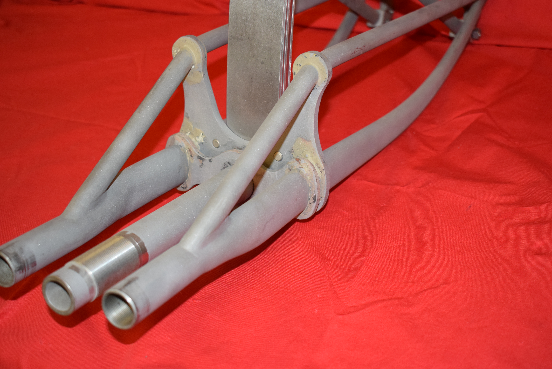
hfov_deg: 38.9
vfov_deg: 26.5
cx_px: 276
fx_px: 782
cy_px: 184
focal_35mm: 51
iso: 1250
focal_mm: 34
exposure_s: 1/100
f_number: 5
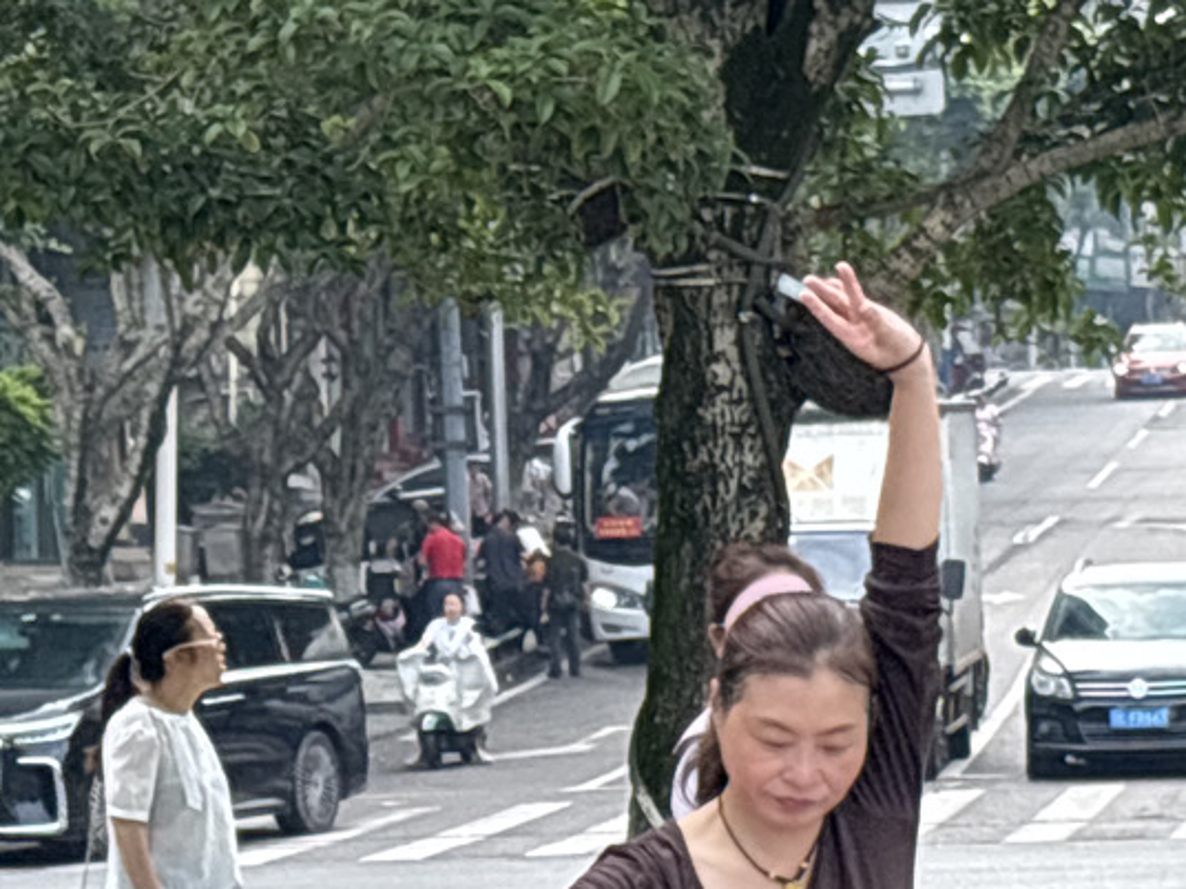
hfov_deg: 10.2
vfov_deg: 7.6
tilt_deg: -1.2
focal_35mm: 194
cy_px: 765
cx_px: 799
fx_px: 6647
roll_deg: +1.2
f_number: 1.6
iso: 32
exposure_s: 1/637
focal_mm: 5.96
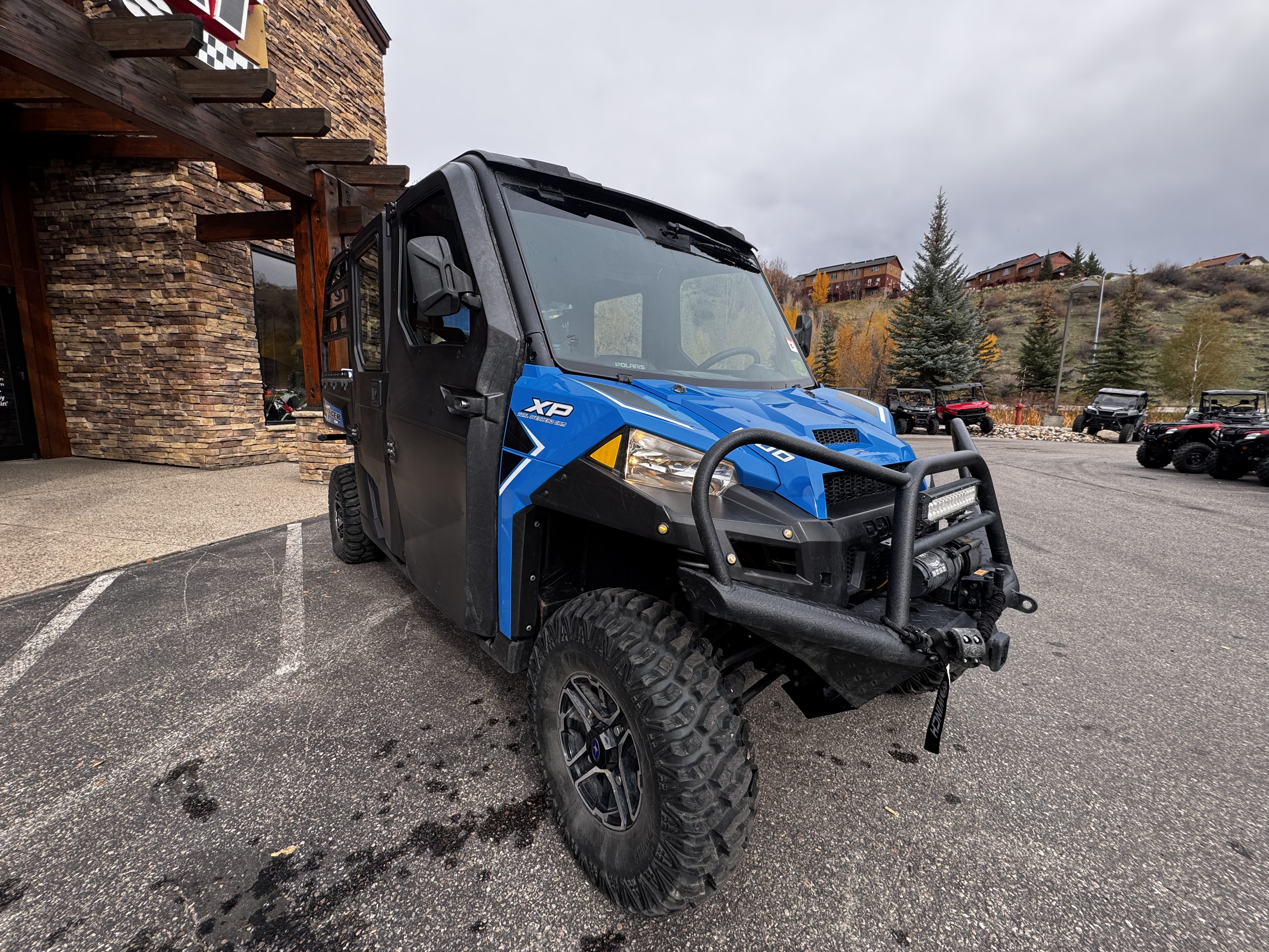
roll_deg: -0.6
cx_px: 634
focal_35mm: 14
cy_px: 476
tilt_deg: -8.5
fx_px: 513
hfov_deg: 102.1
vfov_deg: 85.7
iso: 40
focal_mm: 2.22
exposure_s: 1/361
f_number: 2.2
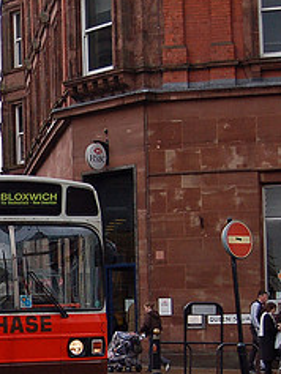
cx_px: -76
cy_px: 282
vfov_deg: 16.3
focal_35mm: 120
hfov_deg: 12.0
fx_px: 1298
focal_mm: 34
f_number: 4.5
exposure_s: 1/500
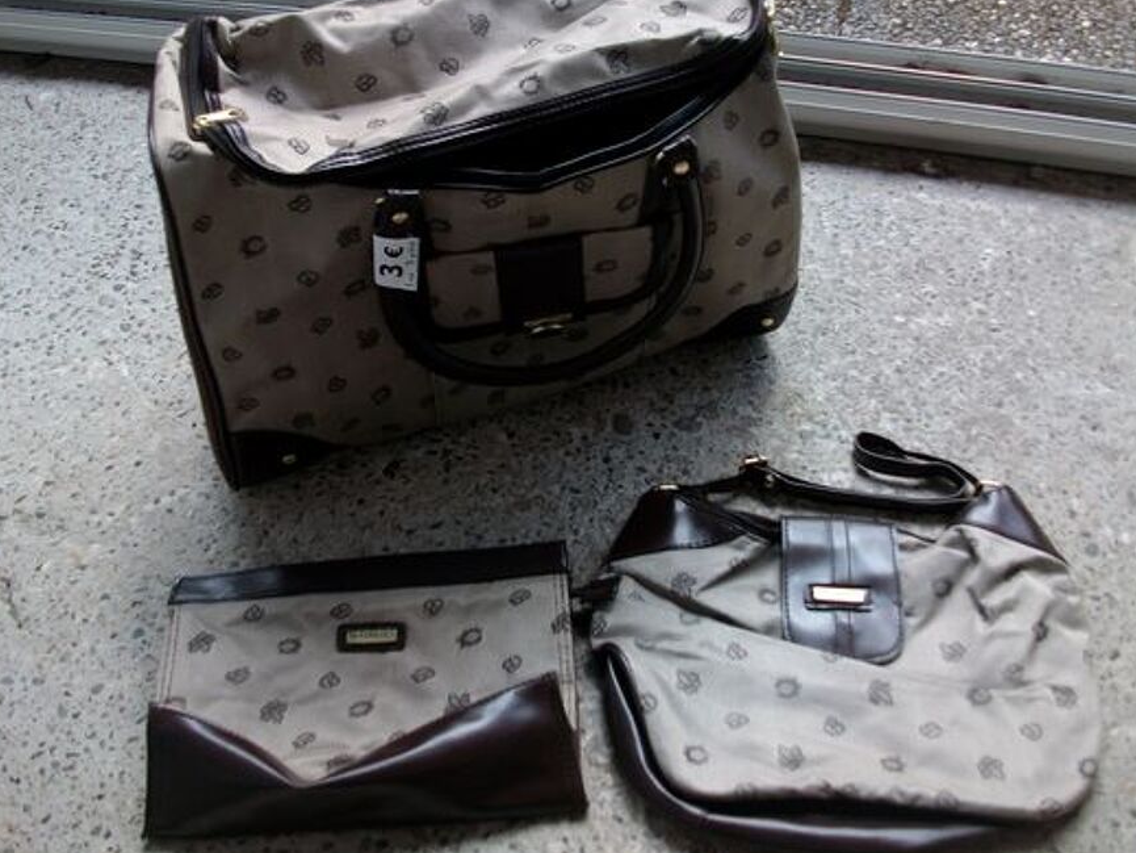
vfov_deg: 38.6
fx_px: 1214
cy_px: 376
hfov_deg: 50.1
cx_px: 566
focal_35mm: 37
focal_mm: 5.7
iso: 80
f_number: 2.9
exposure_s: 1/92.4
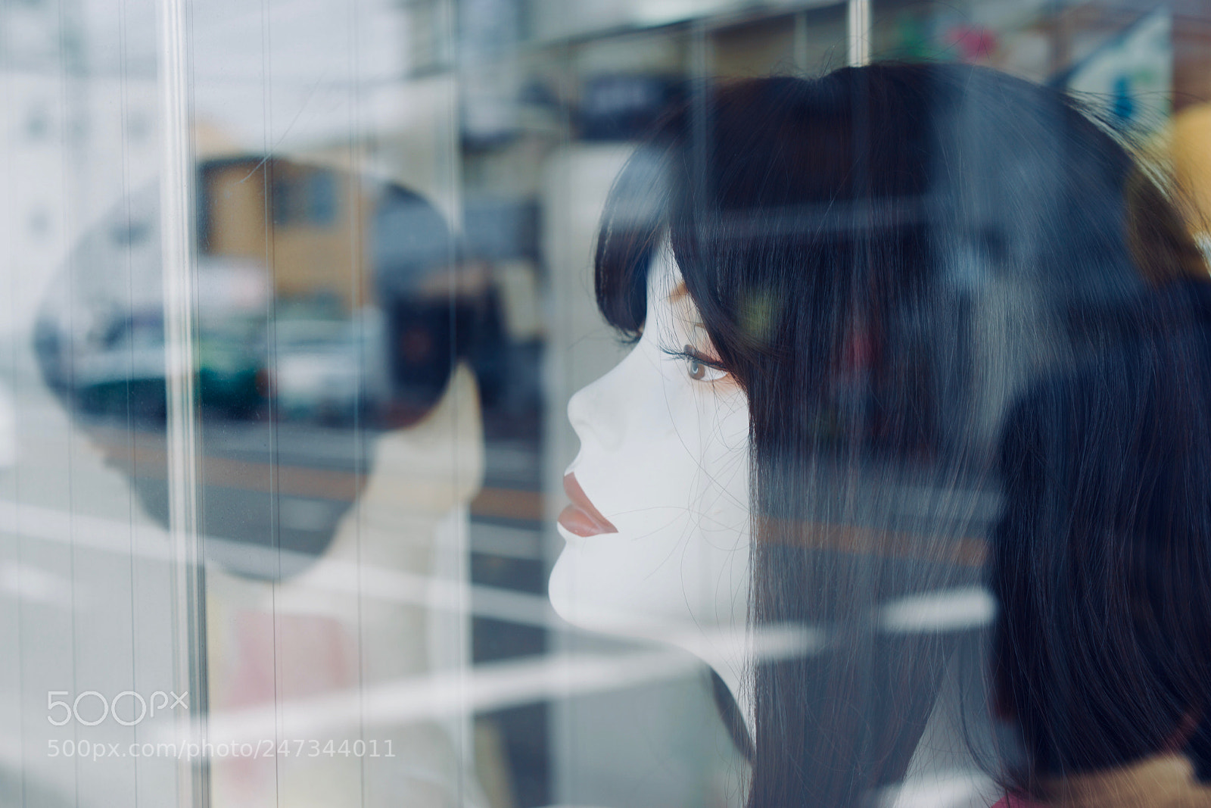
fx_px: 1850
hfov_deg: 36.2
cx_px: 606
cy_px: 404
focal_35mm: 55
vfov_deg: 24.6
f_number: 5
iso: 100
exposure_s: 1/80
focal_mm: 55
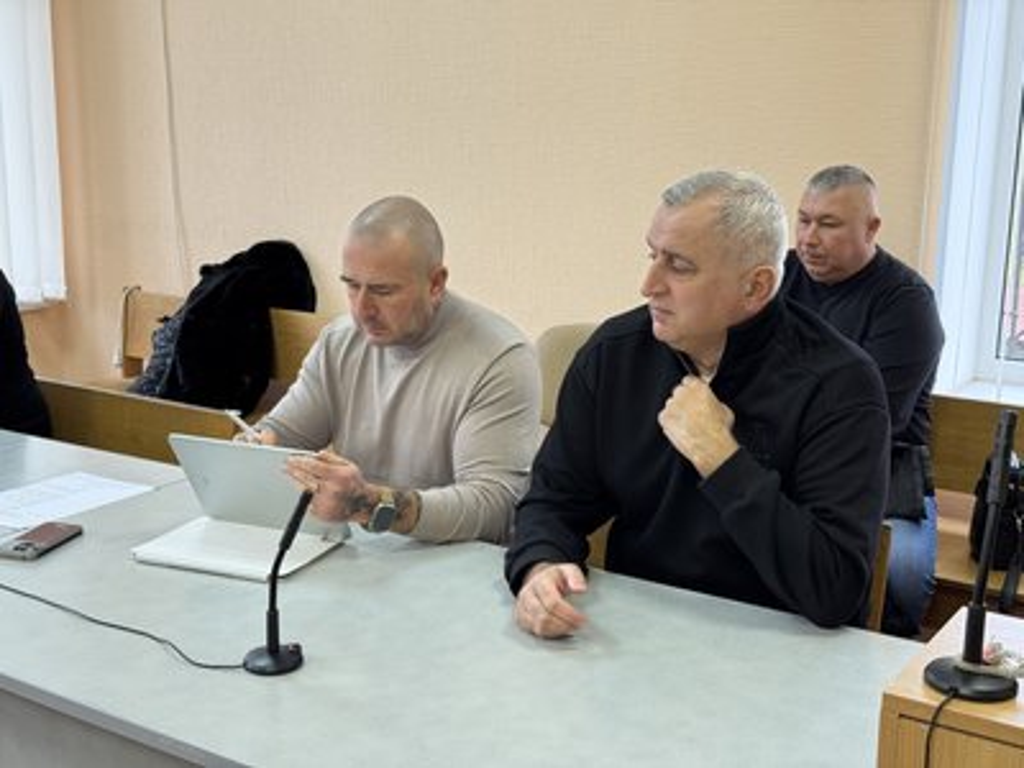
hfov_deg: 39.7
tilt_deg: -13.8
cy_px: 384
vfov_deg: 30.3
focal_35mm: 48
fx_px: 1420
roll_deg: -1.2
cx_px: 512
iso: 125
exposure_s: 1/60
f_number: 1.78
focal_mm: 6.76
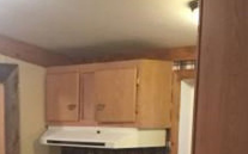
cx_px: 66
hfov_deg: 21.7
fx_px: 642
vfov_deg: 12.7
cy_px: 265
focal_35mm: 95
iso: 250
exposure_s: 1/17
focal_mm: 4.15
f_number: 2.2
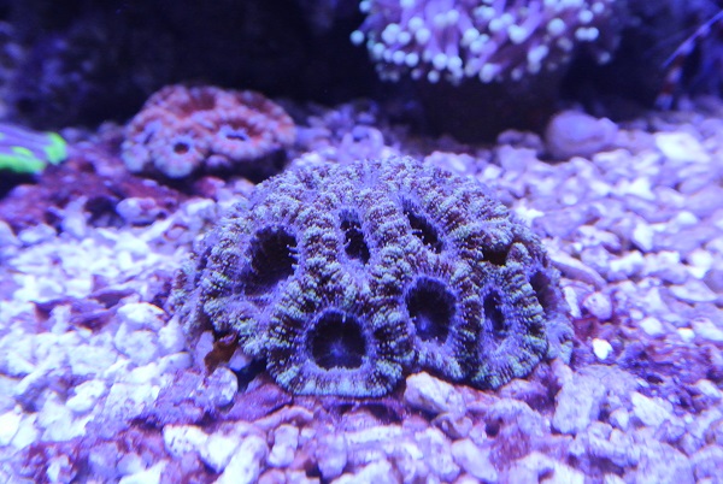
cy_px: 242
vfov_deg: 36.1
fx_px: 744
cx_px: 362
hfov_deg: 51.8
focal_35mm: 37
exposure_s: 1/200
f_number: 5.6
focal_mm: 14
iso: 1600
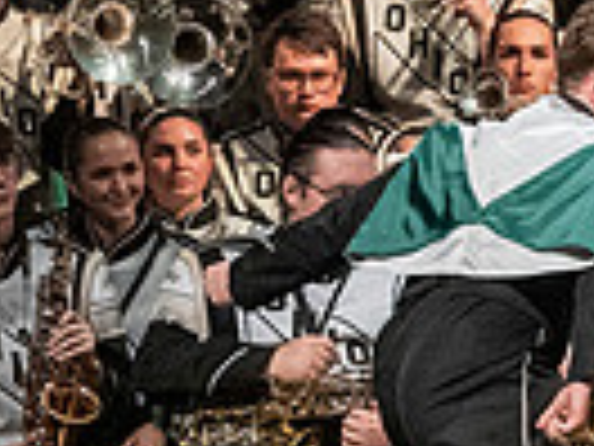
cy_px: 297
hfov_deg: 2.4
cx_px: 1224
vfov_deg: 1.8
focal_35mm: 822
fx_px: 14105
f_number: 4
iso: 4000
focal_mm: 130
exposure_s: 1/500
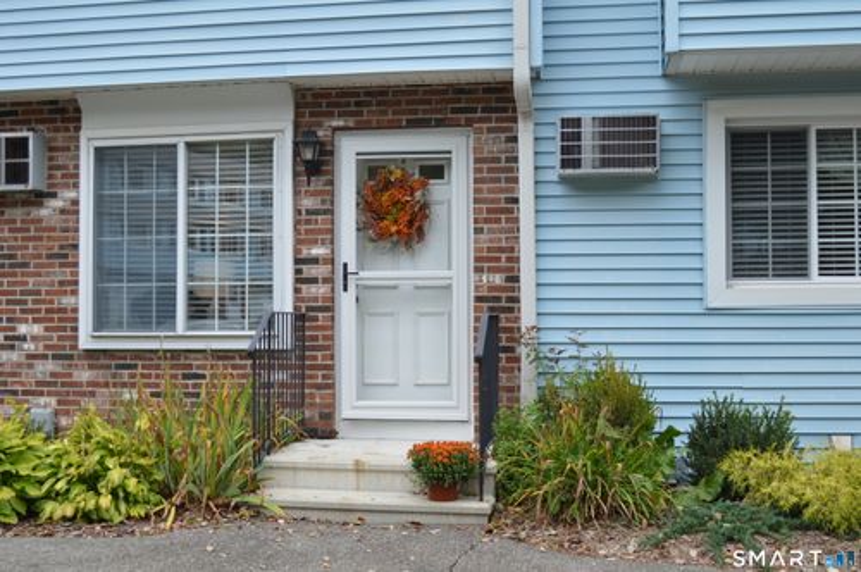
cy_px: 286
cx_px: 430
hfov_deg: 49.6
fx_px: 932
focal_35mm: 39
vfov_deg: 34.1
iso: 180
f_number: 5.6
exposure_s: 1/125
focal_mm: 26
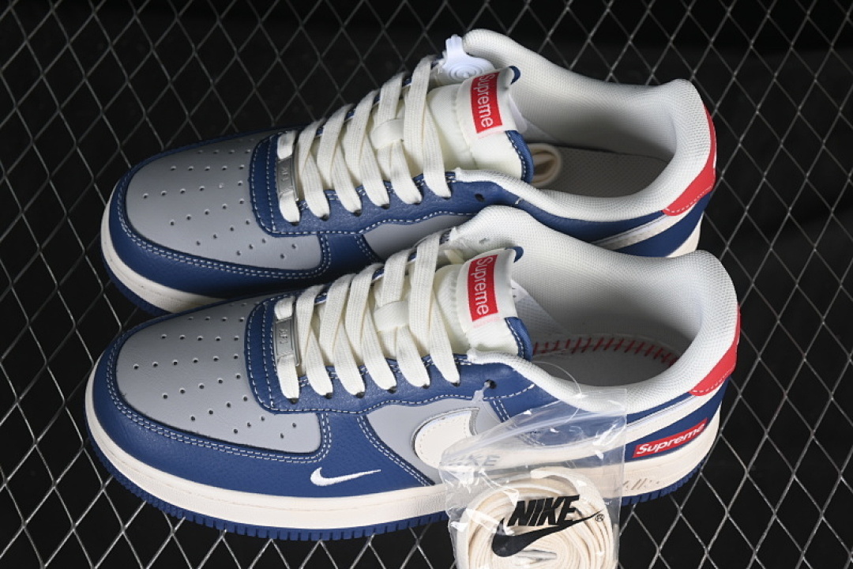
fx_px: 1777
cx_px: 426
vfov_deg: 18.2
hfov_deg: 27.0
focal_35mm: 75
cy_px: 284
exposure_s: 1/60
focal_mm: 50
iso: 160
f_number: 7.1
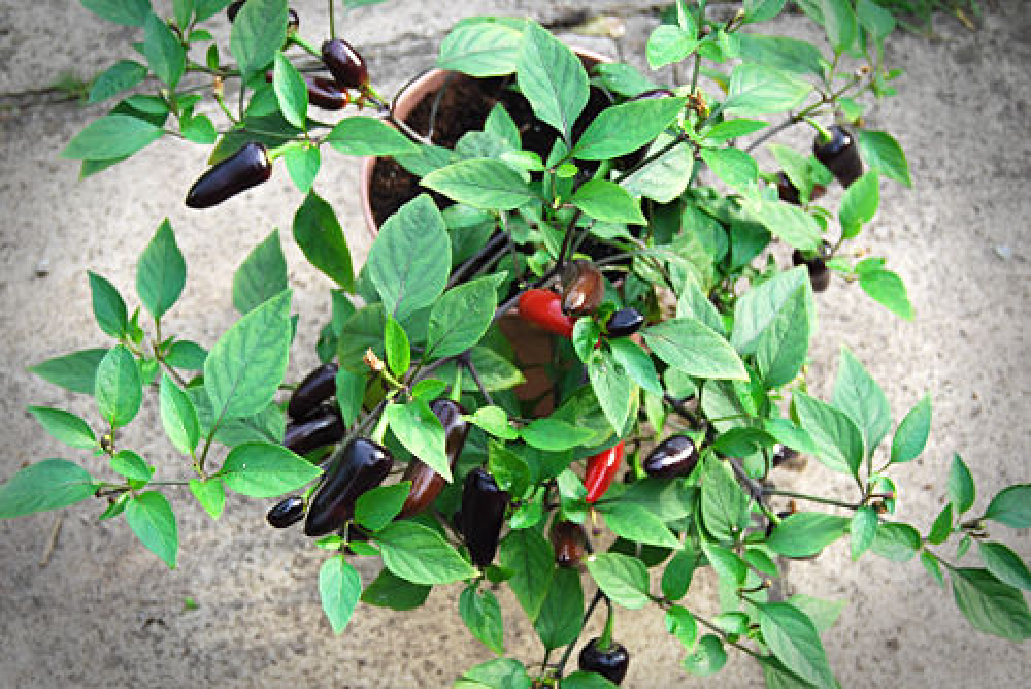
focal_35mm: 57
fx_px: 1633
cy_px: 344
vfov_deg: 23.8
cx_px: 516
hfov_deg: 35.0
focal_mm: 38
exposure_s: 1/125
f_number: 5.6
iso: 200
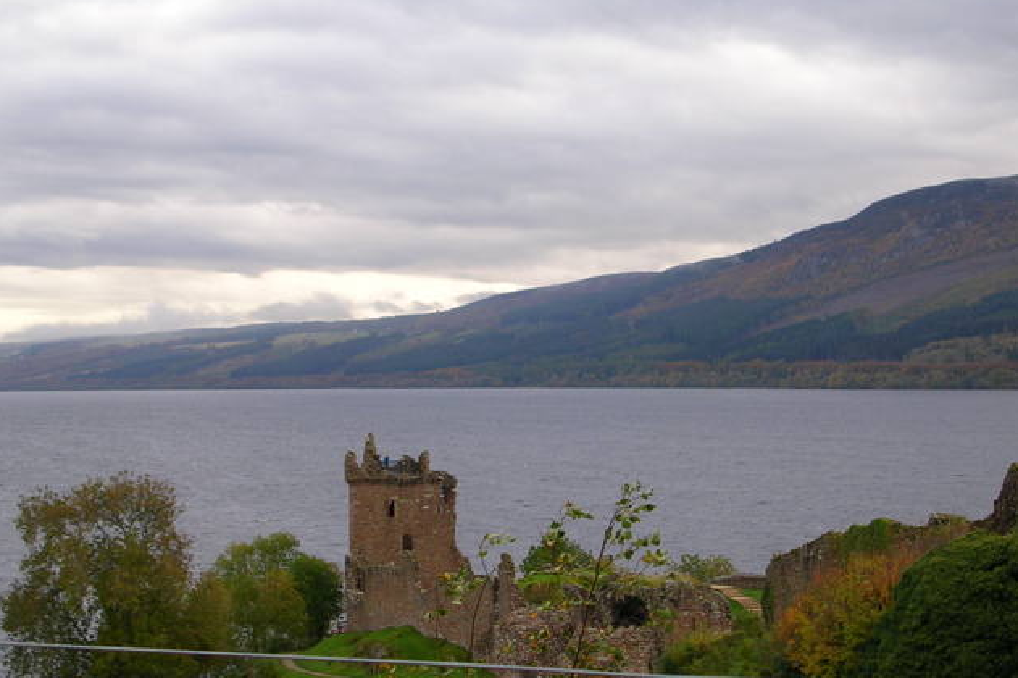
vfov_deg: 17.9
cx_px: 511
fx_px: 2148
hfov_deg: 26.7
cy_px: 355
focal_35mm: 76
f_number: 3.7
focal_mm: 10.9
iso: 50
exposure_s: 1/57.7
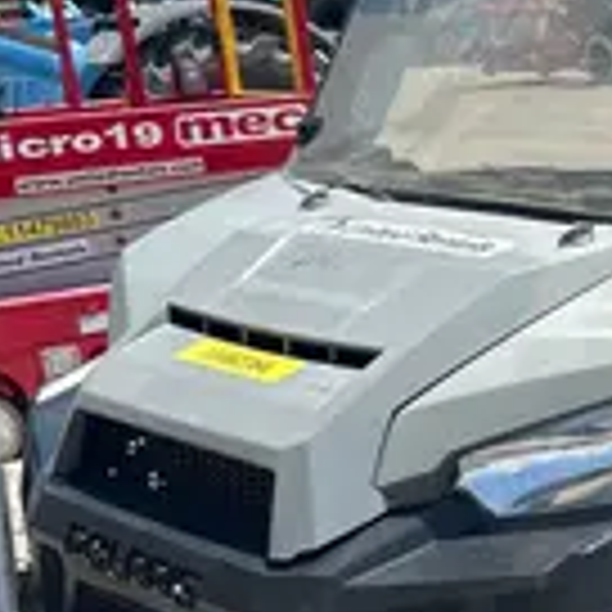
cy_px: 425
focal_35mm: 93
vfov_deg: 18.6
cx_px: 1012
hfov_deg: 16.4
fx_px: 1860
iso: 50
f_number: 1.5
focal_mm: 5.7
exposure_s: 1/3356
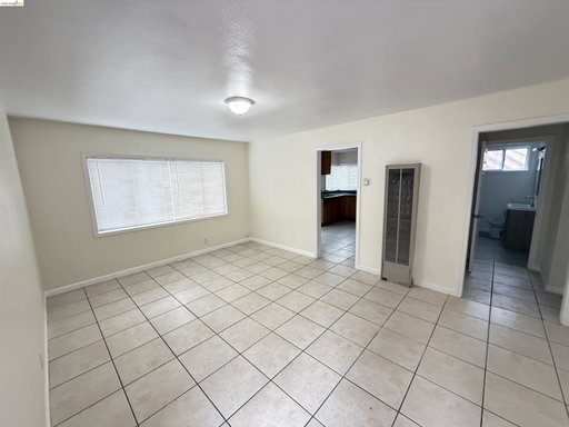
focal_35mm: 14
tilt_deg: -7.5
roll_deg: +2.1
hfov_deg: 102.1
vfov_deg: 85.7
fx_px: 230
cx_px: 284
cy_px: 214
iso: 500
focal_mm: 2.22
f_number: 2.2
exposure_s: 1/120
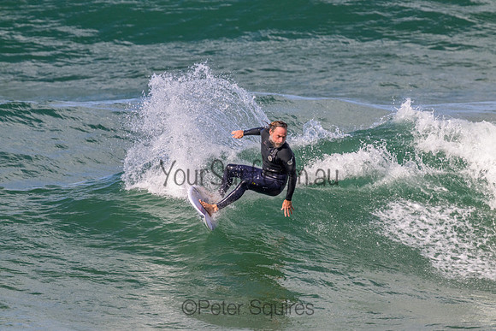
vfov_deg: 1.7
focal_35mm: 800
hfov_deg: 2.6
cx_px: 248
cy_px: 166
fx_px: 11024
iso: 1600
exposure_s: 1/2000
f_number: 11
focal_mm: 800
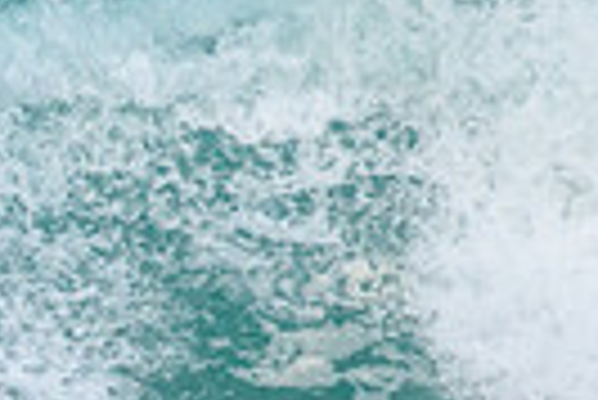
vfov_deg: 0.4
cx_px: -611
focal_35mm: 3486
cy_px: 425
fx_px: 57969
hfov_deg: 0.6
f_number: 11
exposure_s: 1/2000
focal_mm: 800
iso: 1600
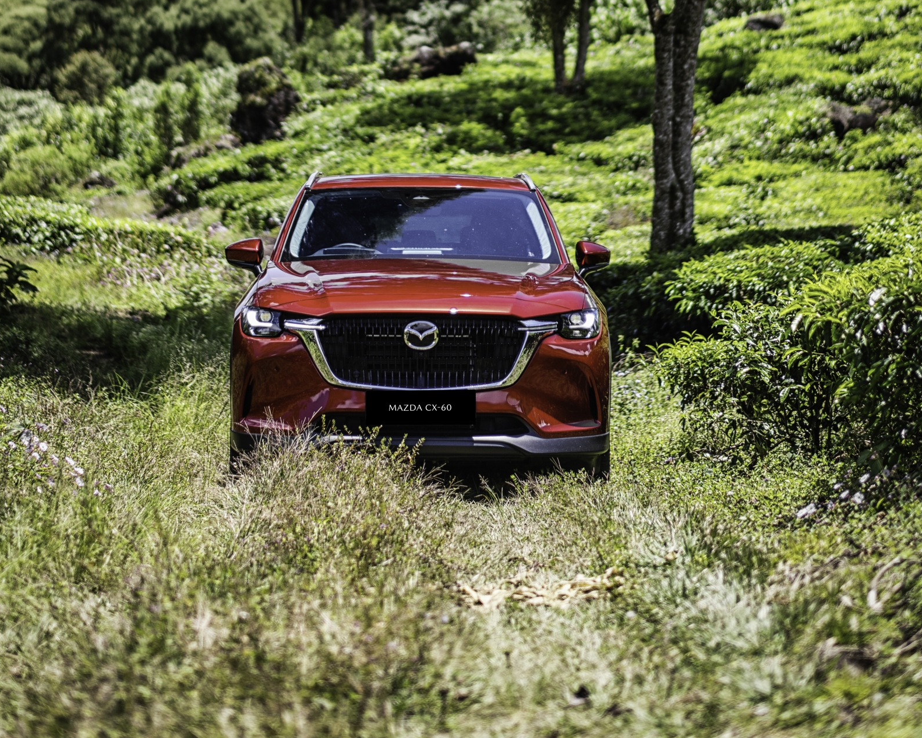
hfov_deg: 28.7
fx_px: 1801
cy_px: 369
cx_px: 428
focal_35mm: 66
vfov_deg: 23.2
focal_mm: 58
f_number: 1.4
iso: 64
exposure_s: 1/4000
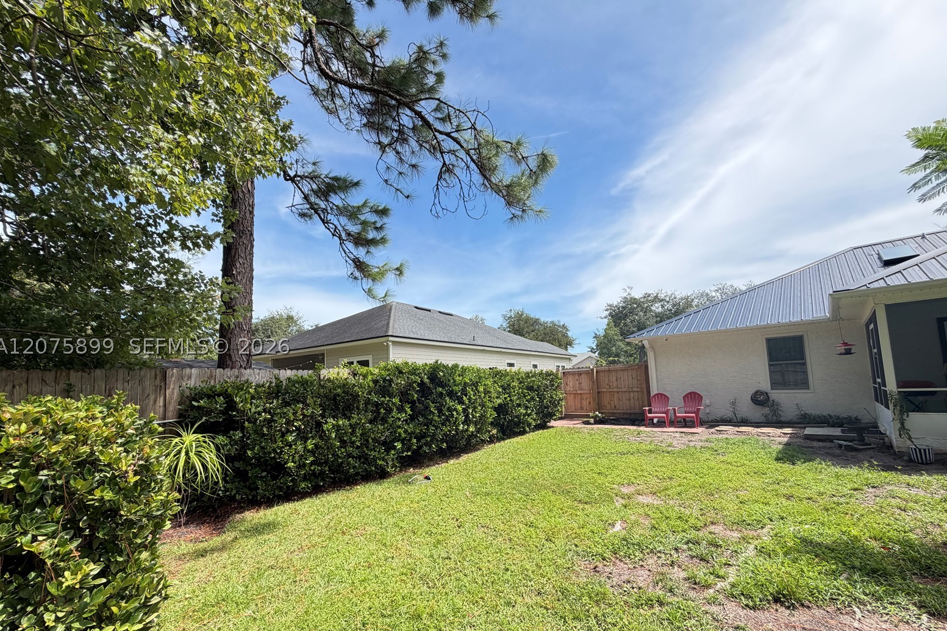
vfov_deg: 77.1
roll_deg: +2.2
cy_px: 346
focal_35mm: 15
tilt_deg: +5.7
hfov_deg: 100.4
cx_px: 477
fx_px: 395
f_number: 2.2
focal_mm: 2.22
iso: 40
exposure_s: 1/518
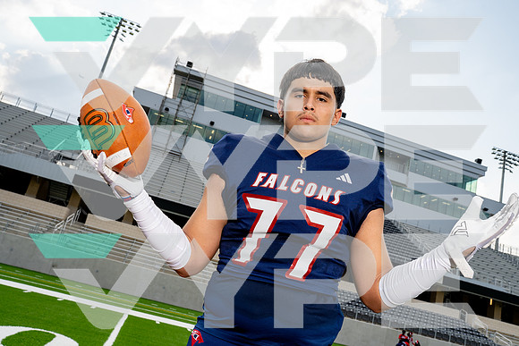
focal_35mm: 31
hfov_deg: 60.9
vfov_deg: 42.9
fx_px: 441
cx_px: 260
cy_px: 173
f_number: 8
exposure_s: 1/250
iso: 100
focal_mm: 30
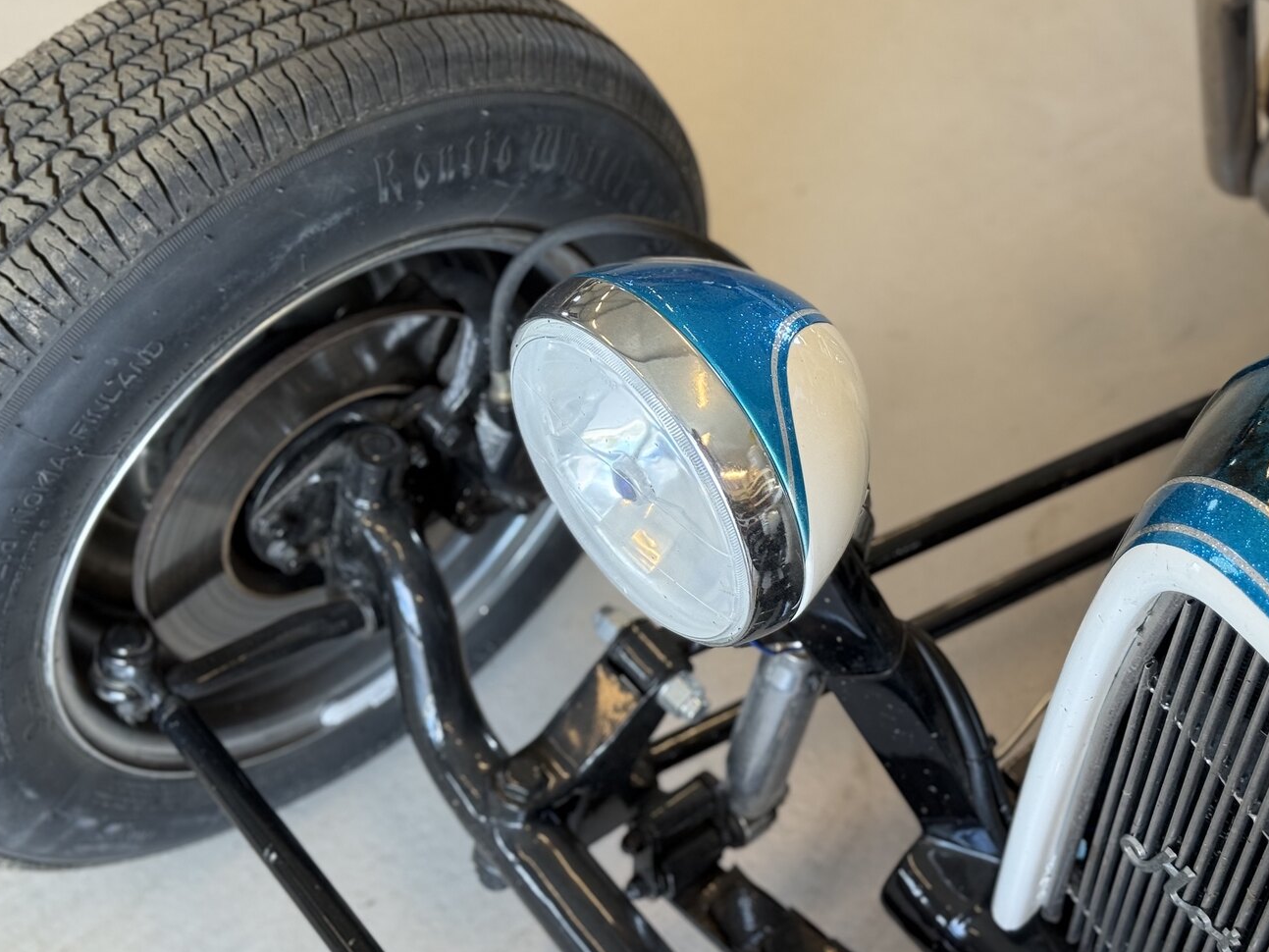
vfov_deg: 25.6
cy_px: 397
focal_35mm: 57
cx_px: 585
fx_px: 2090
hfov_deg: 33.8
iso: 64
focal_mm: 6.76
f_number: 1.78
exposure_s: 1/100
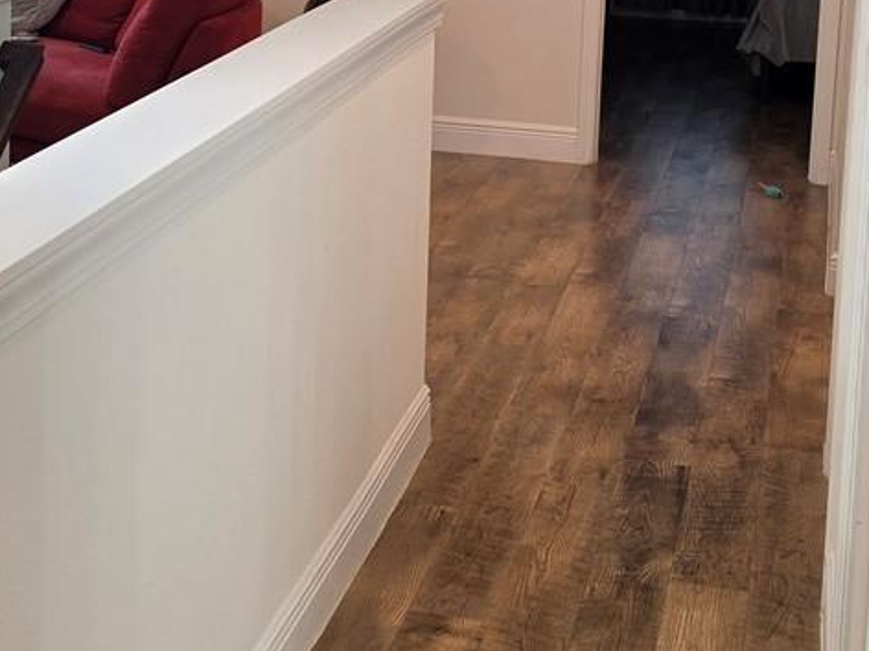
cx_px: 363
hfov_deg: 25.0
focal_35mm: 78
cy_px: 20
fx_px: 1958
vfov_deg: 18.5
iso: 50
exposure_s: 1/120
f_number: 1.4
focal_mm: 6.5
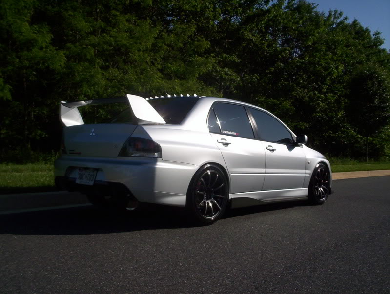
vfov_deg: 37.9
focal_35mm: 38
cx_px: 195
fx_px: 429
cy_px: 147
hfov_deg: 48.9
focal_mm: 4.99
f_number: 4.5
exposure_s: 1/2000
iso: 100
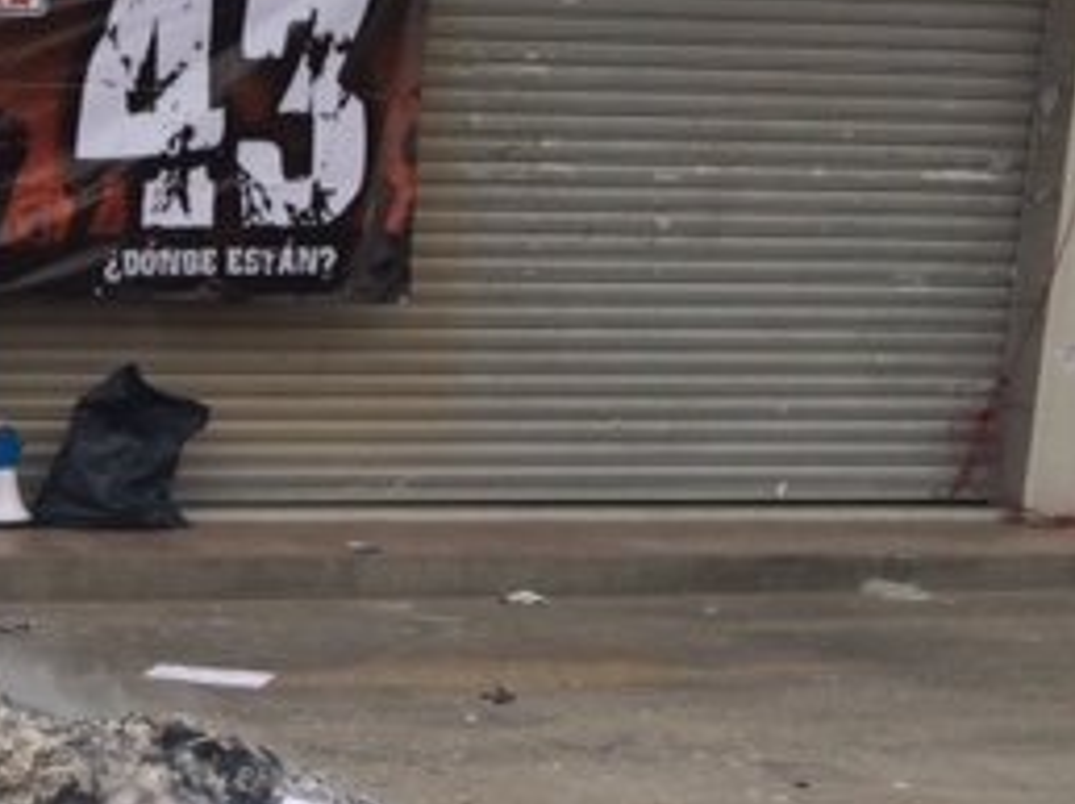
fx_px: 2234
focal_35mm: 72
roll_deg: -1.6
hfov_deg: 24.3
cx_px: -246
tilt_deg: -12.0
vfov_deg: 20.1
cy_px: 675
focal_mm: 4.15
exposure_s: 1/2283
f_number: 2.2
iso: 32
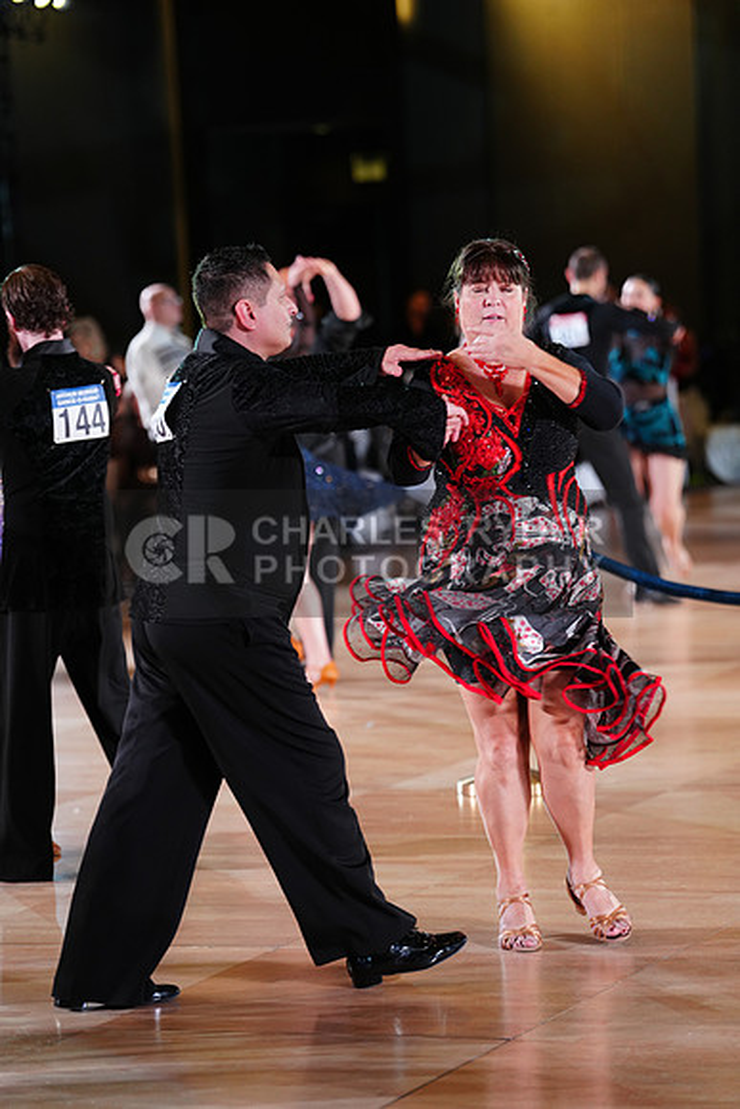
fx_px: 3759
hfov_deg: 11.2
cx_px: 370
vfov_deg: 16.8
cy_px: 554
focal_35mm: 122
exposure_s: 1/250
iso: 1250
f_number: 2.8
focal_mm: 122
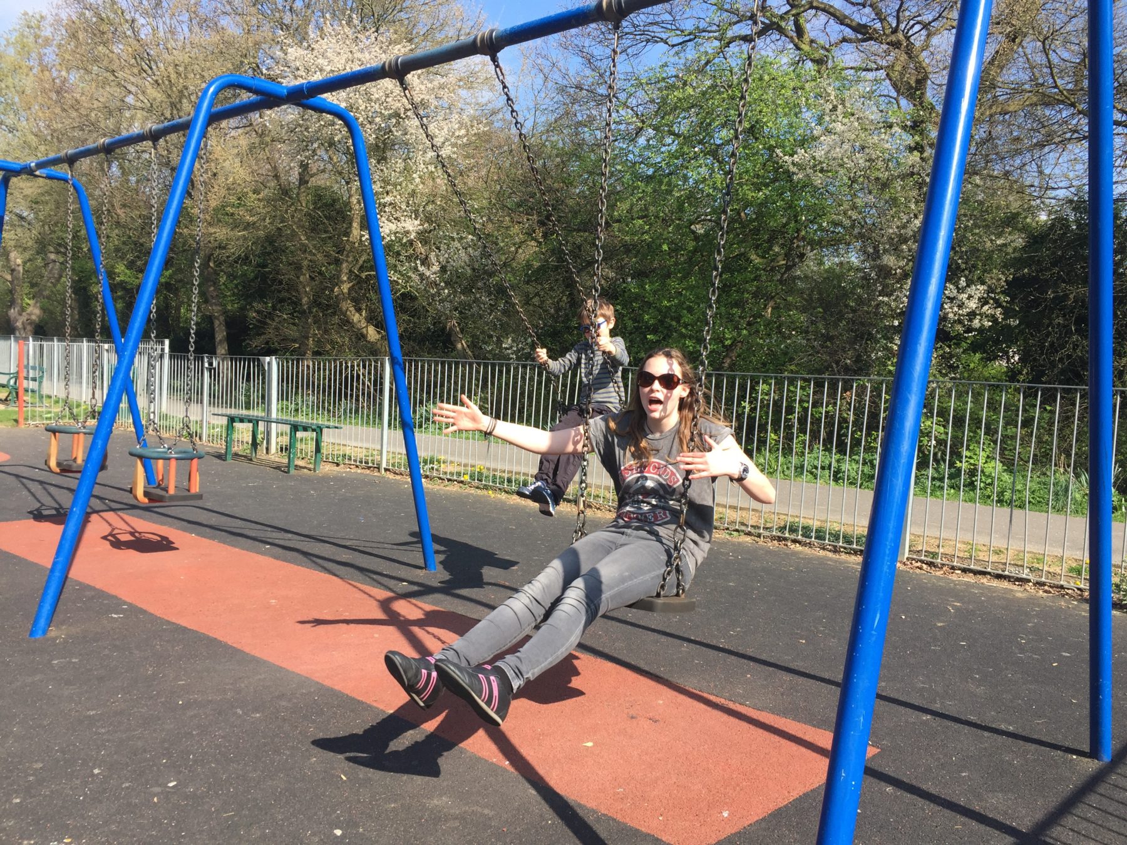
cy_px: 422
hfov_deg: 61.7
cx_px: 564
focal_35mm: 29
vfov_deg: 48.2
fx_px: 944
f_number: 2.2
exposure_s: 1/842
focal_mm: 4.15
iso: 32
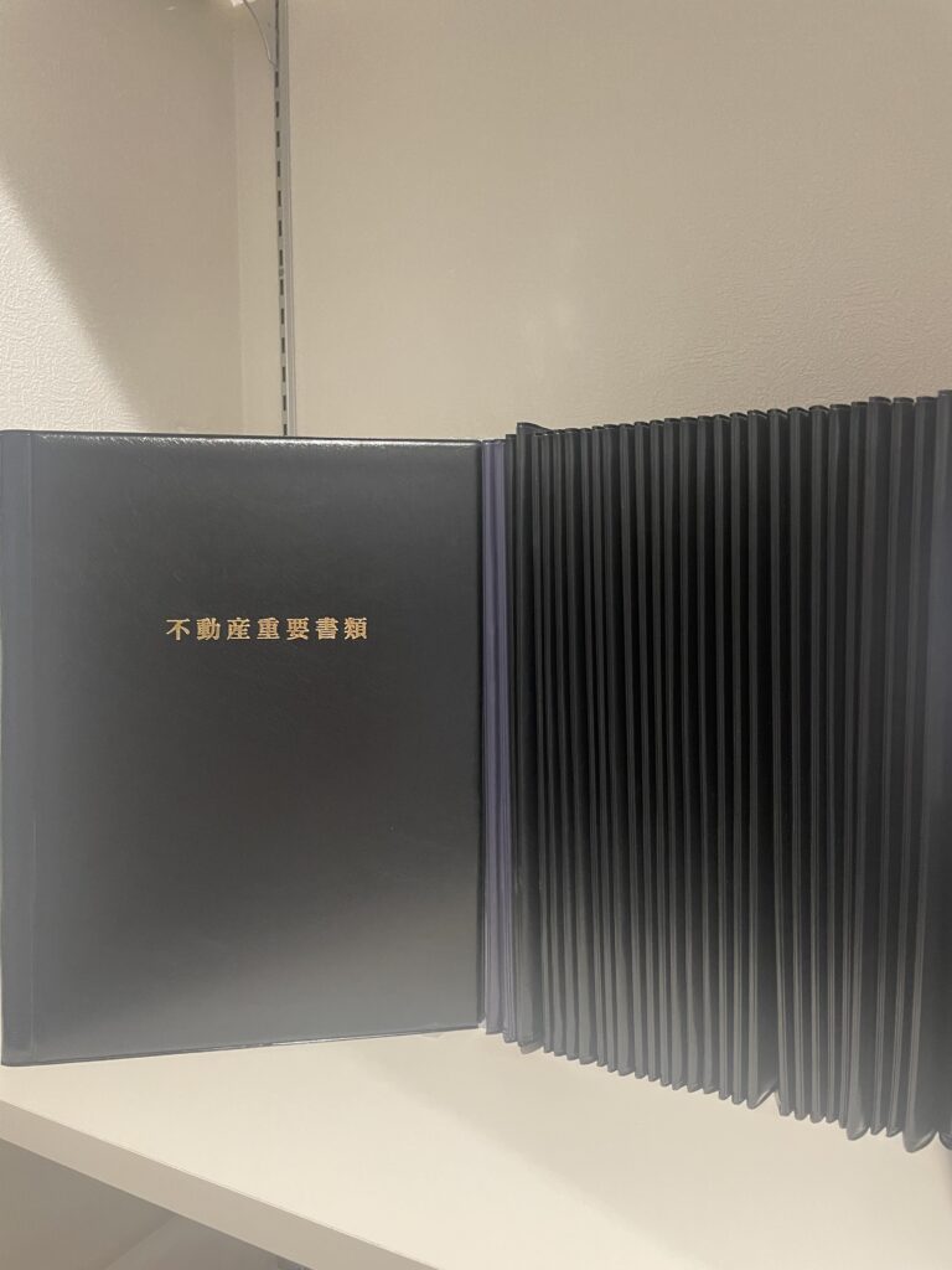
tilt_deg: -3.1
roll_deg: +1.9
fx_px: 953
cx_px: 476
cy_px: 635
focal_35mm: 26
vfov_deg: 67.3
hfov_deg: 53.1
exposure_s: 1/60
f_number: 1.6
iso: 400
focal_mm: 4.2
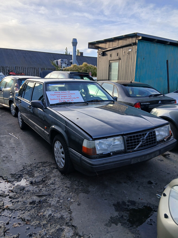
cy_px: 119
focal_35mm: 26
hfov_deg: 53.1
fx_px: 178
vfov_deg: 67.3
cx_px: 89
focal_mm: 3.98
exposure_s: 1/109
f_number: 1.8
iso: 20
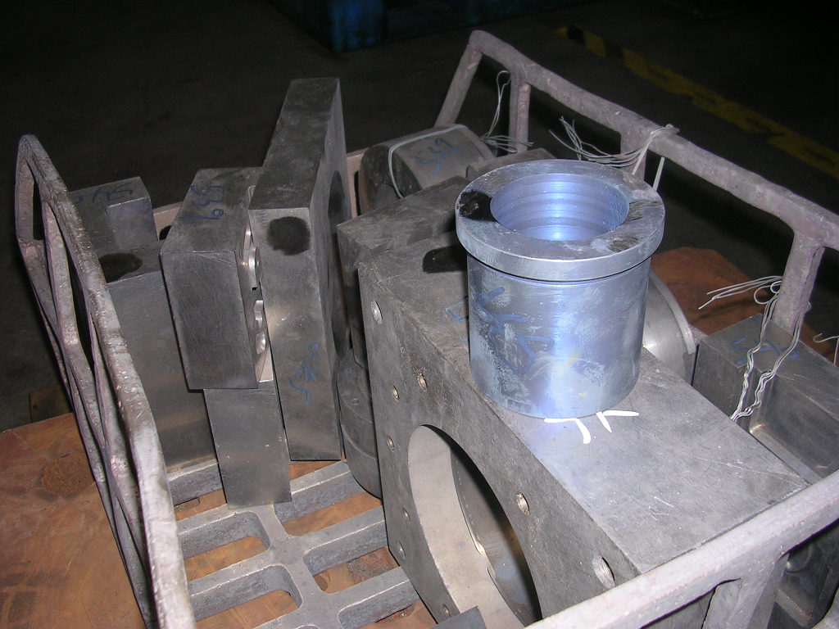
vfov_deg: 37.7
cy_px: 314
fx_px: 921
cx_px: 420
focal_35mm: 38
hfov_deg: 49.0
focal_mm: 5.8
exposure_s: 1/60.1
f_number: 2.8
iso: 50
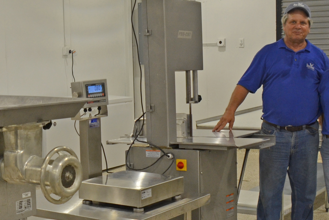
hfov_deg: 27.9
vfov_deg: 19.0
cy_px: 167
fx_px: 649
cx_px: 68
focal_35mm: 71
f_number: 5
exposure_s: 1/100
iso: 400
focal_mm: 18
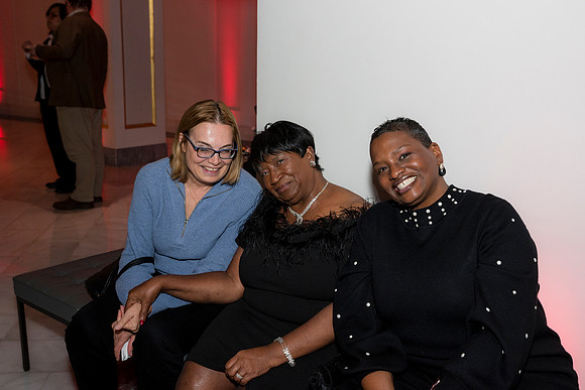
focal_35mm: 43
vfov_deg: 31.4
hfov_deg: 45.7
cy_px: 195
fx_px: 695
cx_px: 292
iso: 800
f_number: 5
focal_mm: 42
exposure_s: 1/125
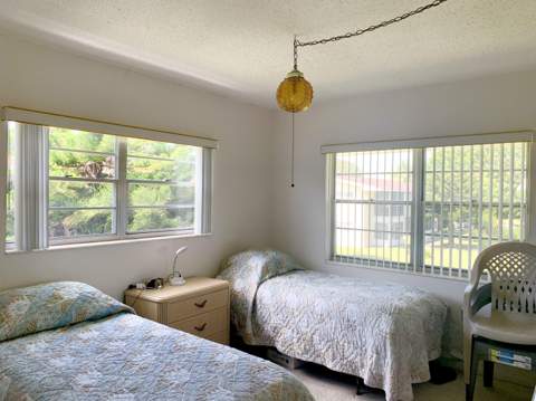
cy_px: 200
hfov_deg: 67.4
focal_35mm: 26
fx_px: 402
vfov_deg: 53.0
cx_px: 268
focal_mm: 4.25
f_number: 1.8
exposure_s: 1/122
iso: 32
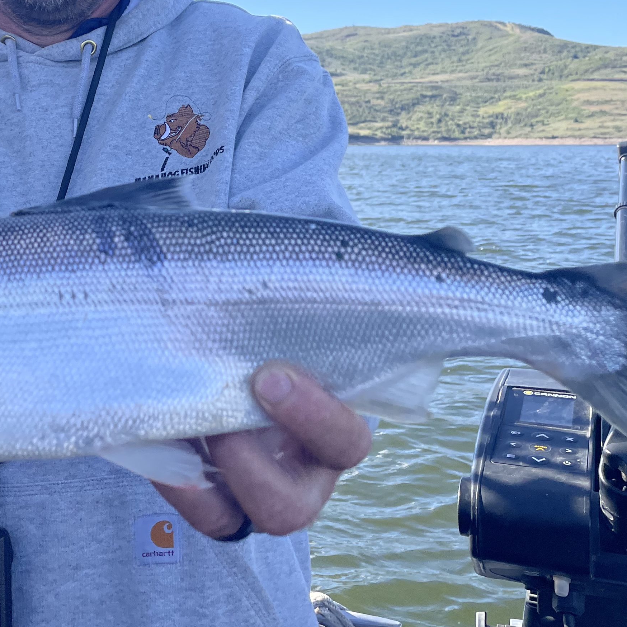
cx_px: 124
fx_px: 1086
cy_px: 160
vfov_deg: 31.6
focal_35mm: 53
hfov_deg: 31.4
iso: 32
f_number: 1.6
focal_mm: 4.2
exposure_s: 1/2212
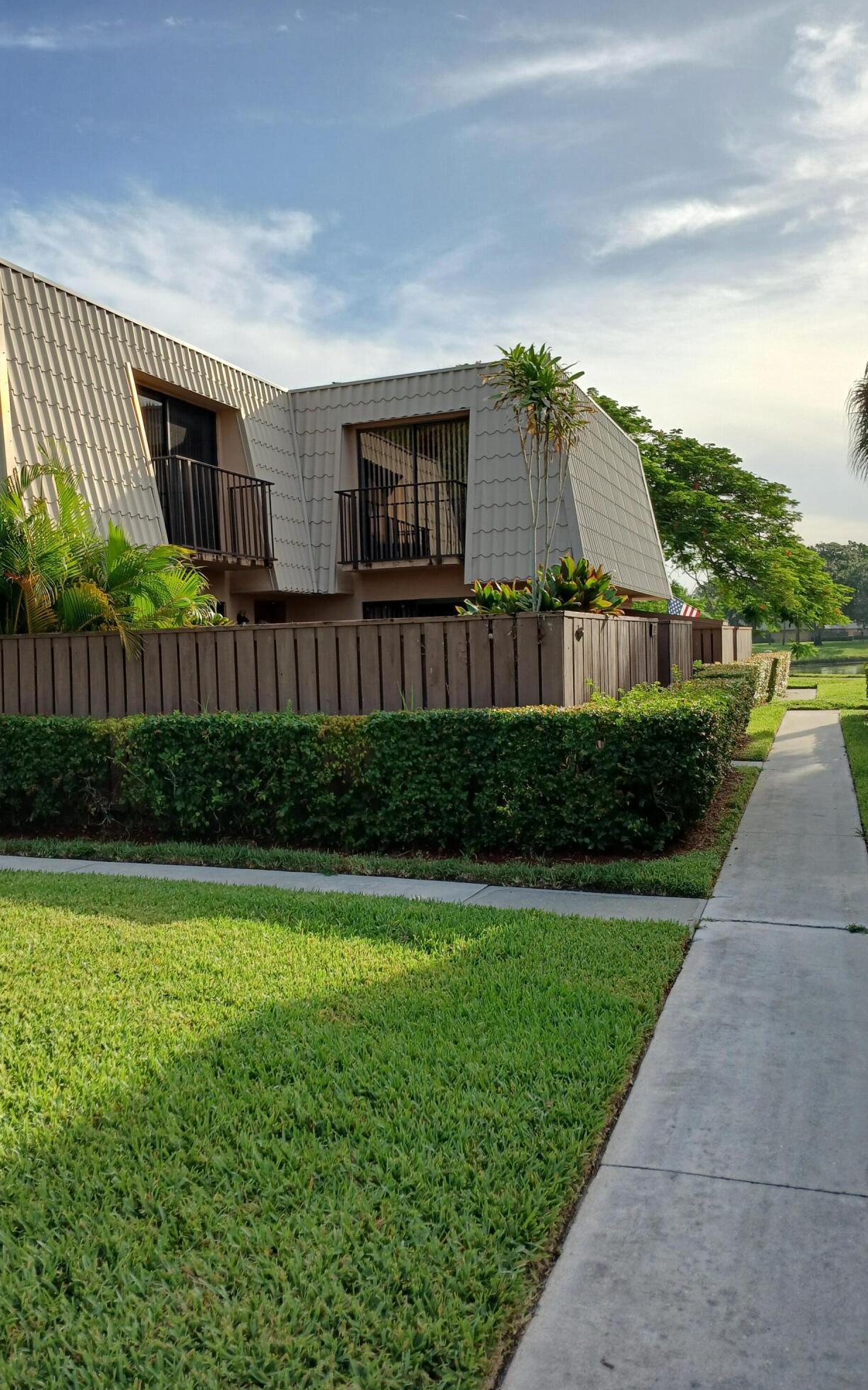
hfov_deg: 44.4
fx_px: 1060
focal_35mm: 28
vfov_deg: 66.5
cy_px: 690
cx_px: 361
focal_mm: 3.98
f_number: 1.8
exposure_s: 1/479
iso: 20
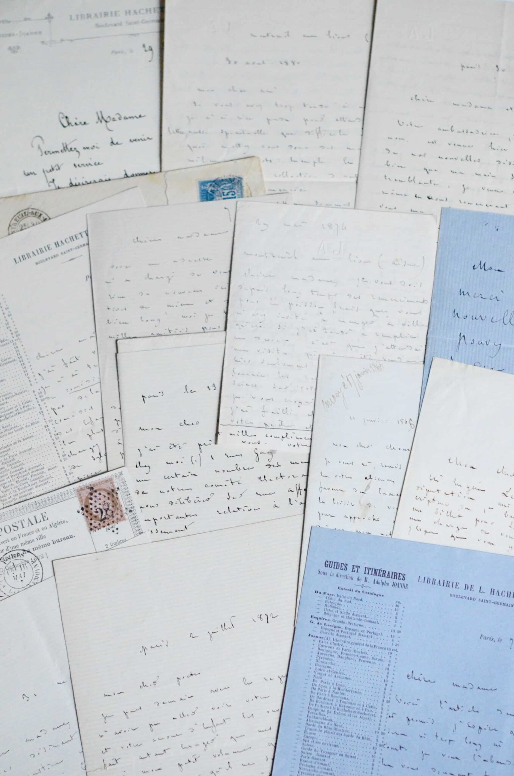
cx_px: 257
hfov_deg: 15.1
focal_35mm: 90
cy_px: 388
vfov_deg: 22.7
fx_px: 1936
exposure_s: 1/250
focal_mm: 60
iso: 3200
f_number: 3.5
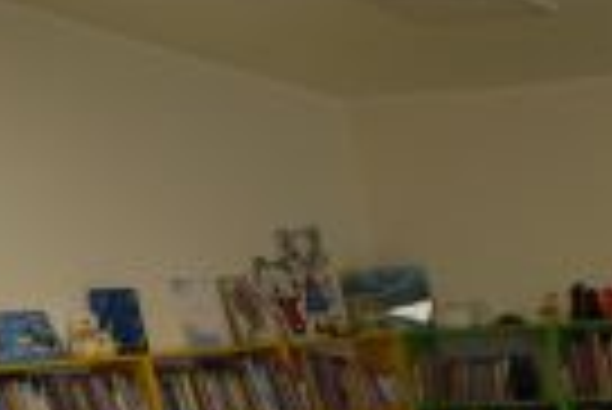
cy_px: 930
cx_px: 1242
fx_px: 1923
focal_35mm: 113
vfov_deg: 10.7
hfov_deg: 14.7
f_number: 2.8
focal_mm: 8.8
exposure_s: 1/80
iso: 125
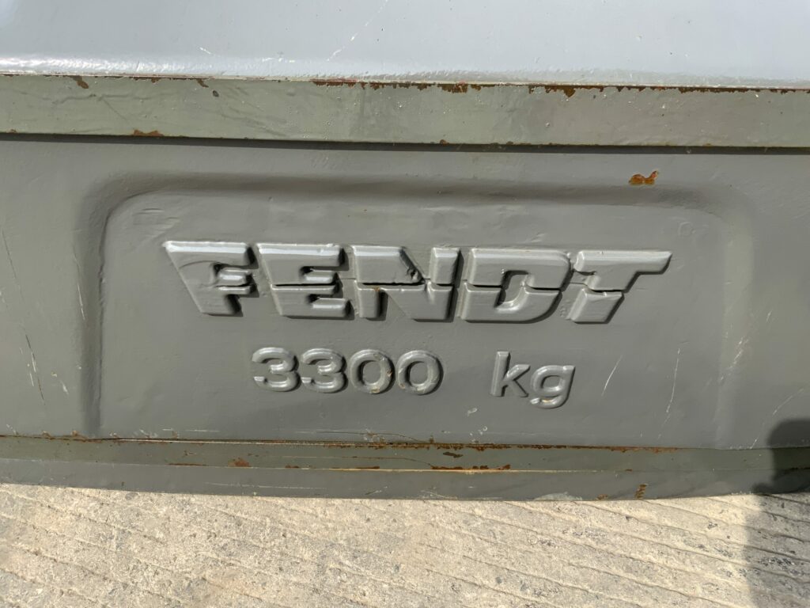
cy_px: 304
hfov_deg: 61.7
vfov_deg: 48.2
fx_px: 679
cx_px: 405
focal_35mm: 29
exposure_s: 1/691
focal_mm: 3
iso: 16
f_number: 1.8
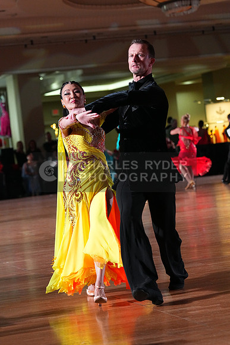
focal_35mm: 120
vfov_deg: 17.1
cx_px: 115
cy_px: 172
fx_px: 1149
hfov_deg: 11.4
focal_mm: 120
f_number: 5
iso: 6400
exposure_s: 1/400
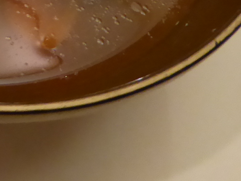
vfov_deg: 13.4
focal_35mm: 104
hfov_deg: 16.5
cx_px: -163
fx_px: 724
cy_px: -98
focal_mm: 4.3
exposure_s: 1/6
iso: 400
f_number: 3.3
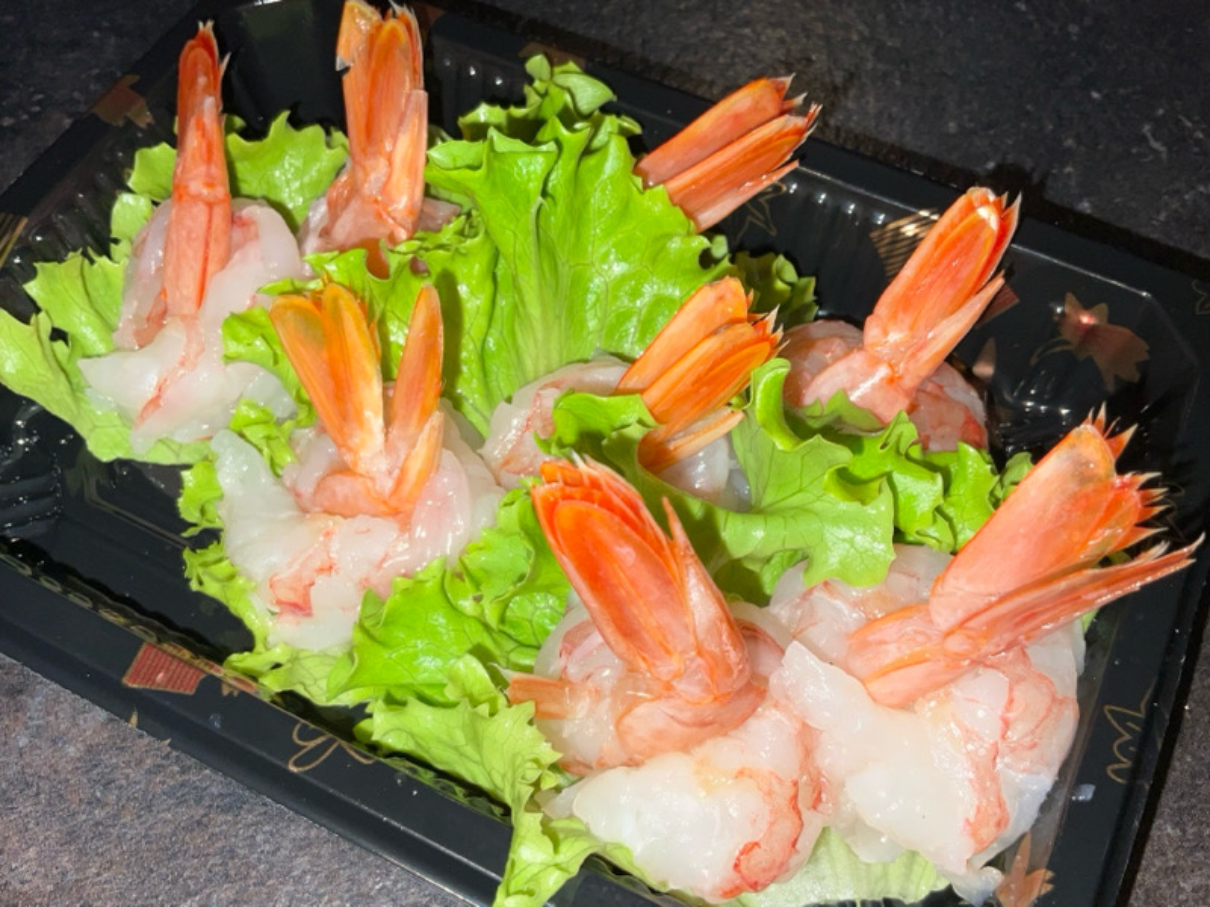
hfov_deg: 61.7
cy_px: 454
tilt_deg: -60.4
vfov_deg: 48.2
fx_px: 1014
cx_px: 605
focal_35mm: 29
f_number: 1.8
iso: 16
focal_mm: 3
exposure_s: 1/182
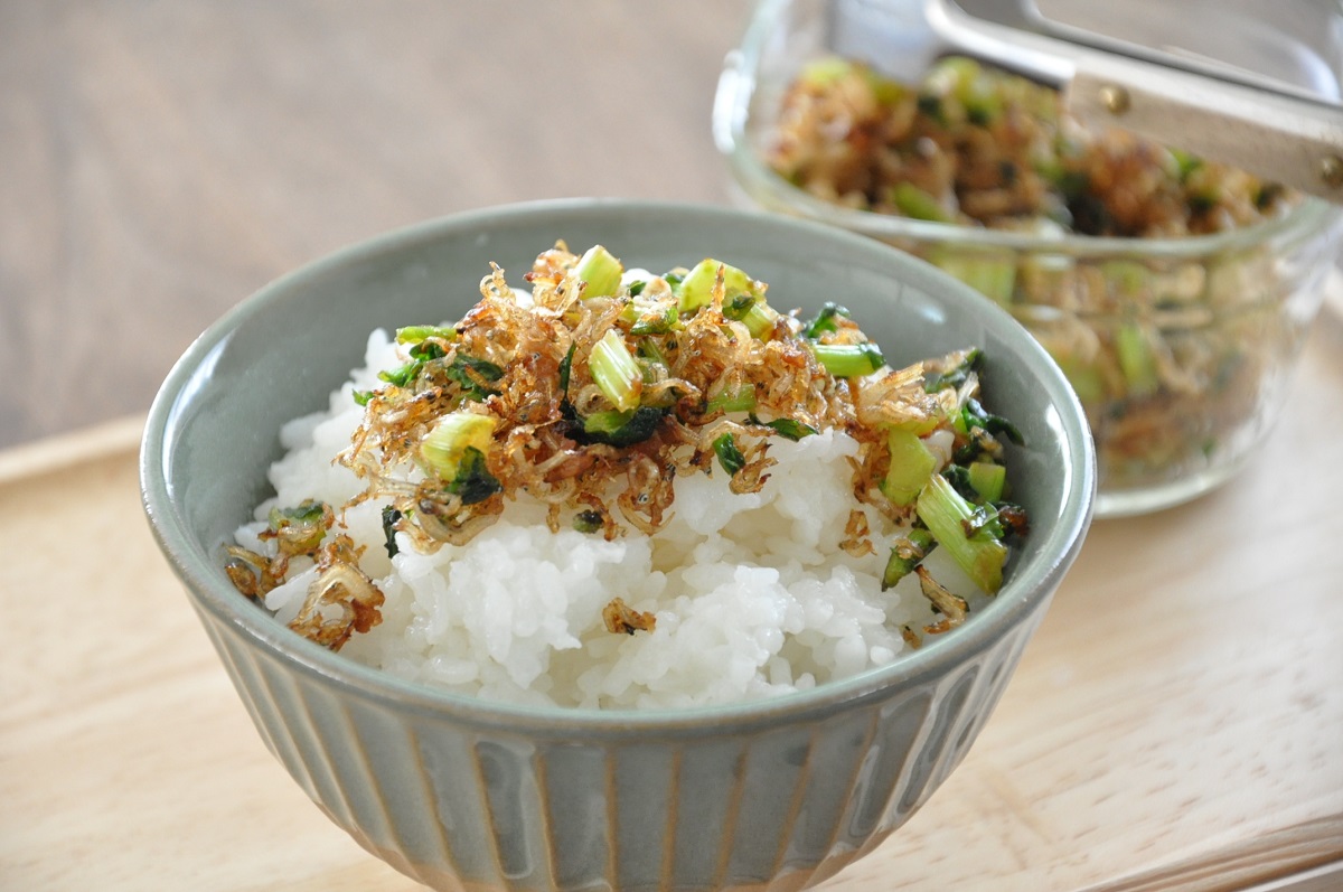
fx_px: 5868
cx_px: 672
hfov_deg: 13.1
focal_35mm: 158
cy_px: 446
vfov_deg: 8.7
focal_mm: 105
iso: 1600
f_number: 5.6
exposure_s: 1/40
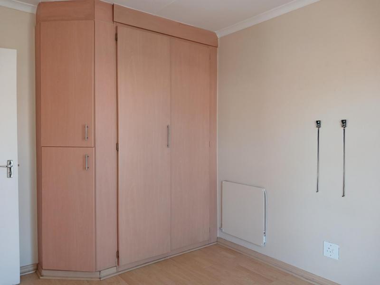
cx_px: 190
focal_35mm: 27
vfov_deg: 51.4
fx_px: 296
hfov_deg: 65.3
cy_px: 142
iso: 100
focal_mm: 4
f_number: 1.8
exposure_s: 1/50
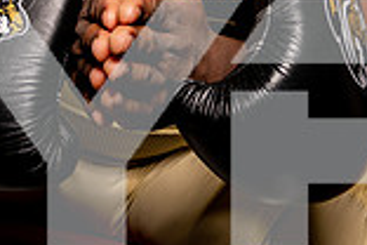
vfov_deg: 10.6
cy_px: -161
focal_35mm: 123
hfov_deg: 16.7
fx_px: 1254
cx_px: 193
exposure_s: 1/320
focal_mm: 33
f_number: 5.6
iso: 100
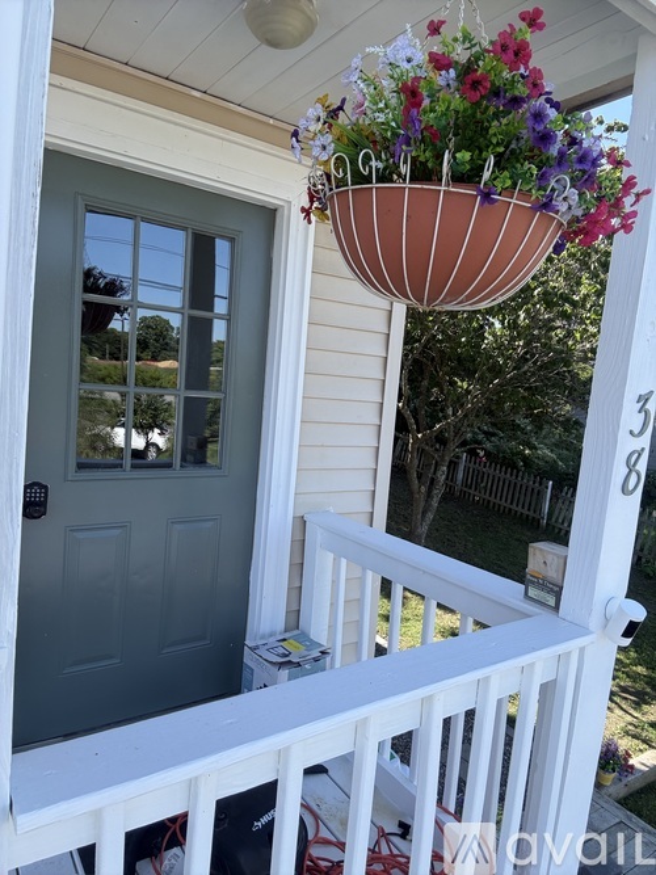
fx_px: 581
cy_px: 438
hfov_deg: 58.9
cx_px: 328
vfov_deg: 73.9
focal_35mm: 23
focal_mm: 2.69
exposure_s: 1/395
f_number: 1.9
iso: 25
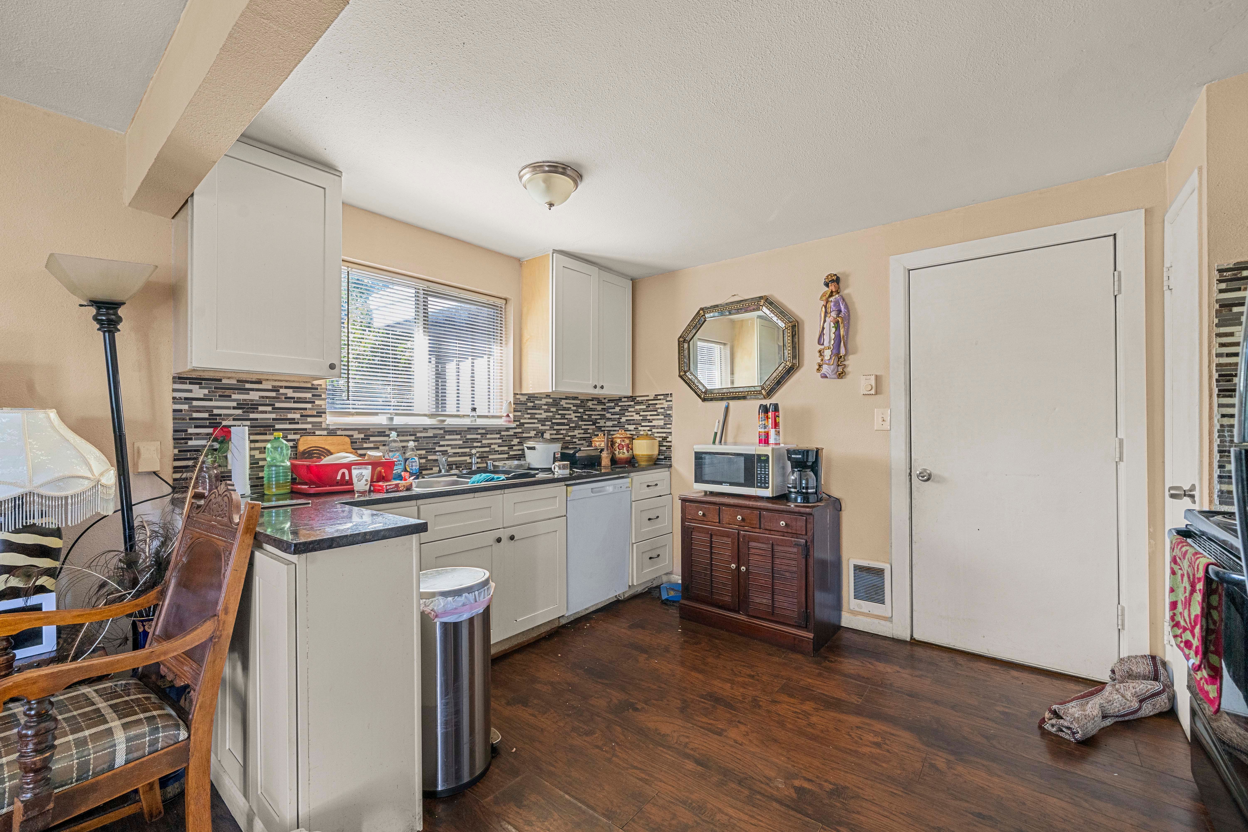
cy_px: 416
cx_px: 624
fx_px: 485
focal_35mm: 14
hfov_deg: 104.3
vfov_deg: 81.2
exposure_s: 1/15
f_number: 8
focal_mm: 14
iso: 1000
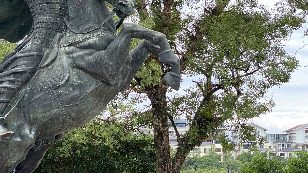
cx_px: 107
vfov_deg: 12.9
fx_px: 768
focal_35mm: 94
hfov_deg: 22.6
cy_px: 75
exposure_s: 1/143
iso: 20
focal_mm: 6
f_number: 2
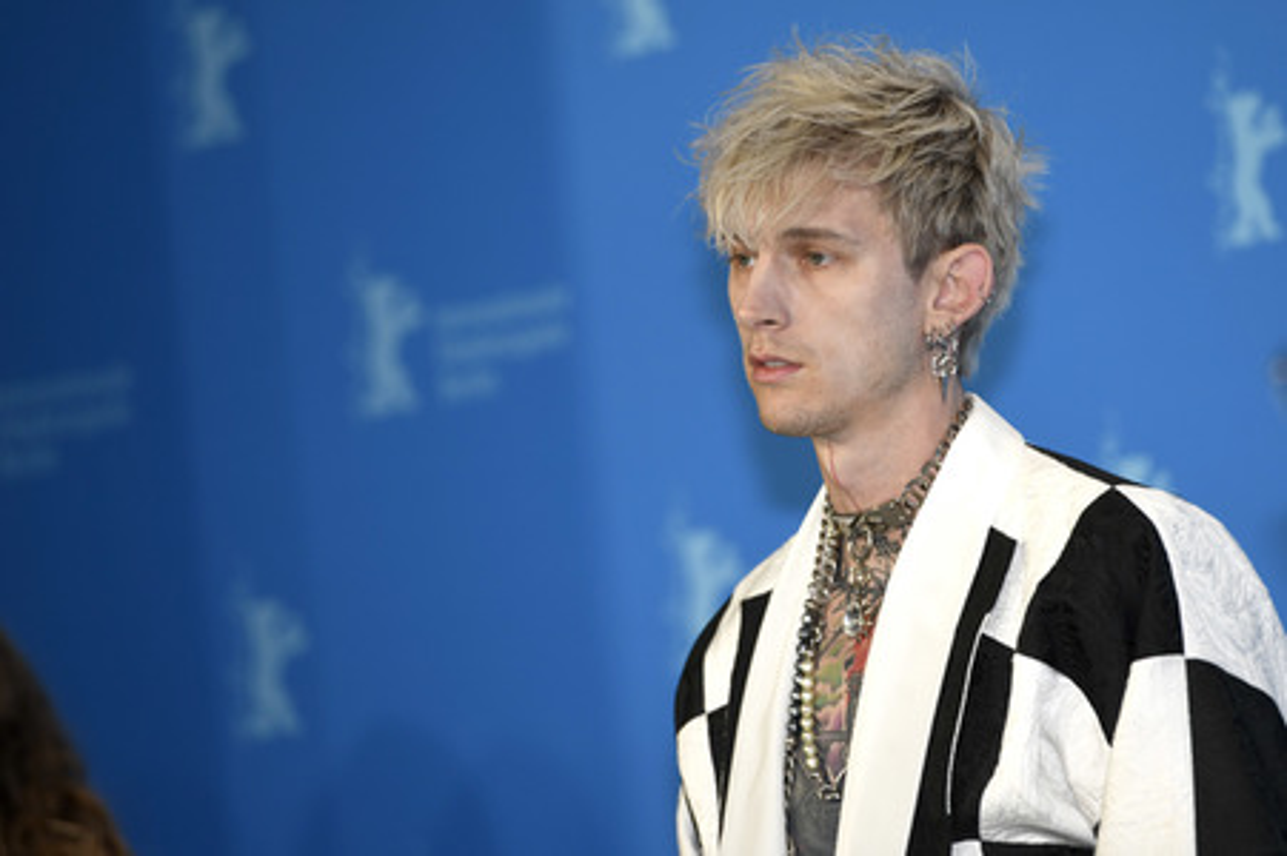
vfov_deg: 6.9
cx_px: 644
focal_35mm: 200
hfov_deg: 10.3
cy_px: 428
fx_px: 7145
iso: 640
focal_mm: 200
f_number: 3.5
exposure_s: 1/400
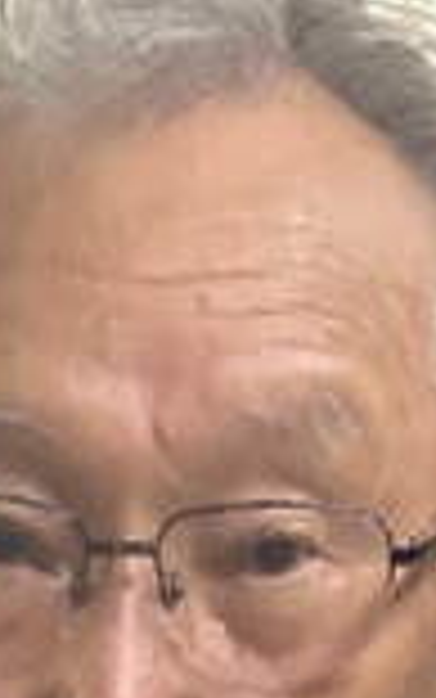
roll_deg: -1.8
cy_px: 2247
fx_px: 3381
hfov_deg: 7.4
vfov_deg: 9.0
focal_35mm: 178
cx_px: 112
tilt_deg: -29.7
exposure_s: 1/25
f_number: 1.5
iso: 500
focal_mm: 5.7
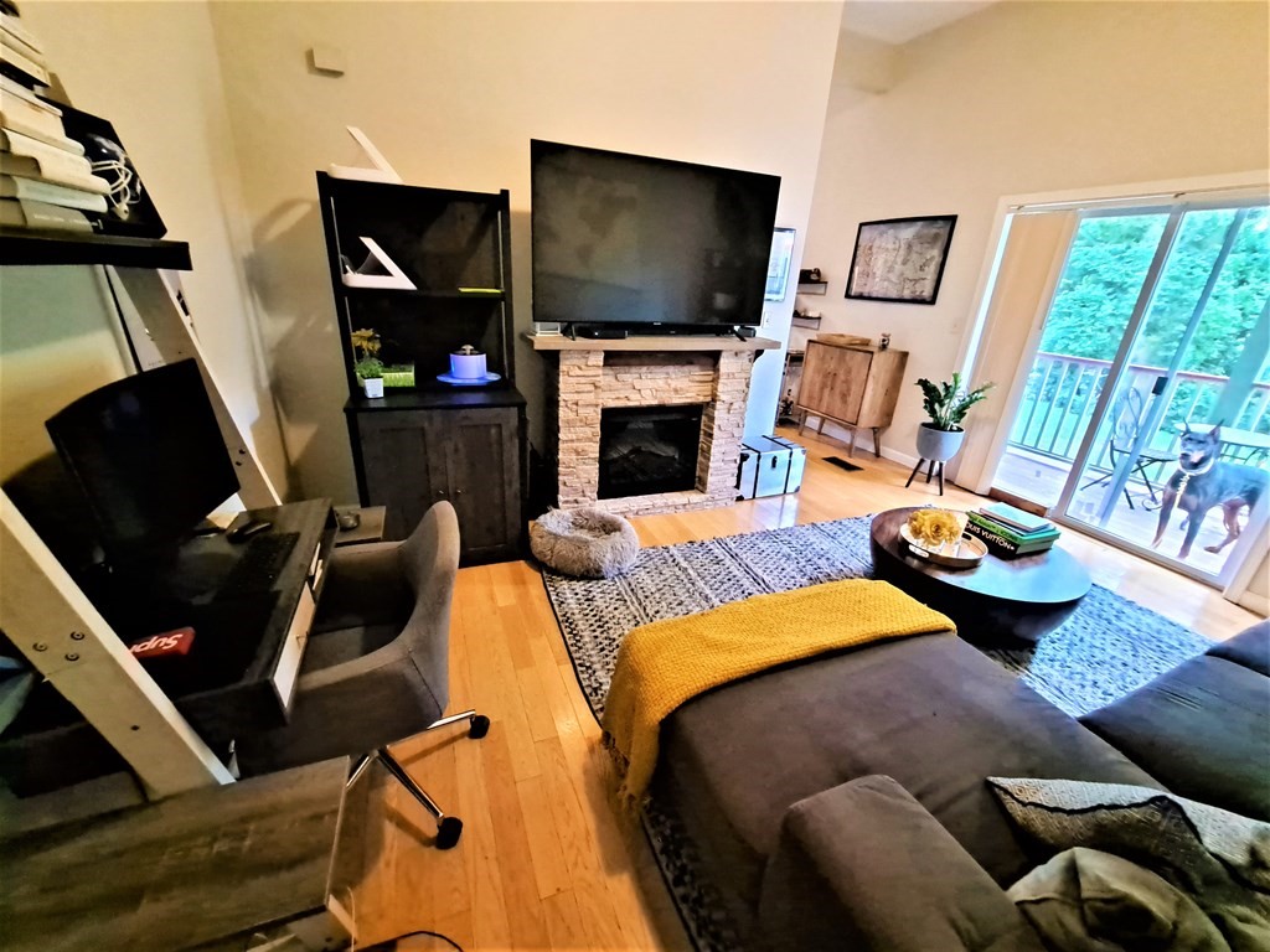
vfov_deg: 89.9
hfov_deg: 106.2
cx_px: 635
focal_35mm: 13
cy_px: 476
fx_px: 477
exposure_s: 1/24
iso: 500
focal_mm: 1.74
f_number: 2.2
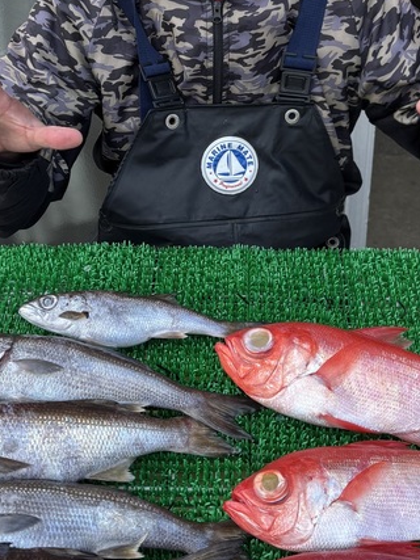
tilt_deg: -23.5
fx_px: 842
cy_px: 185
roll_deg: +2.3
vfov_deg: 36.4
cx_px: 218
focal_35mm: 52
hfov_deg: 28.0
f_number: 1.6
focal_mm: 5.96
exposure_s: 1/811
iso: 50
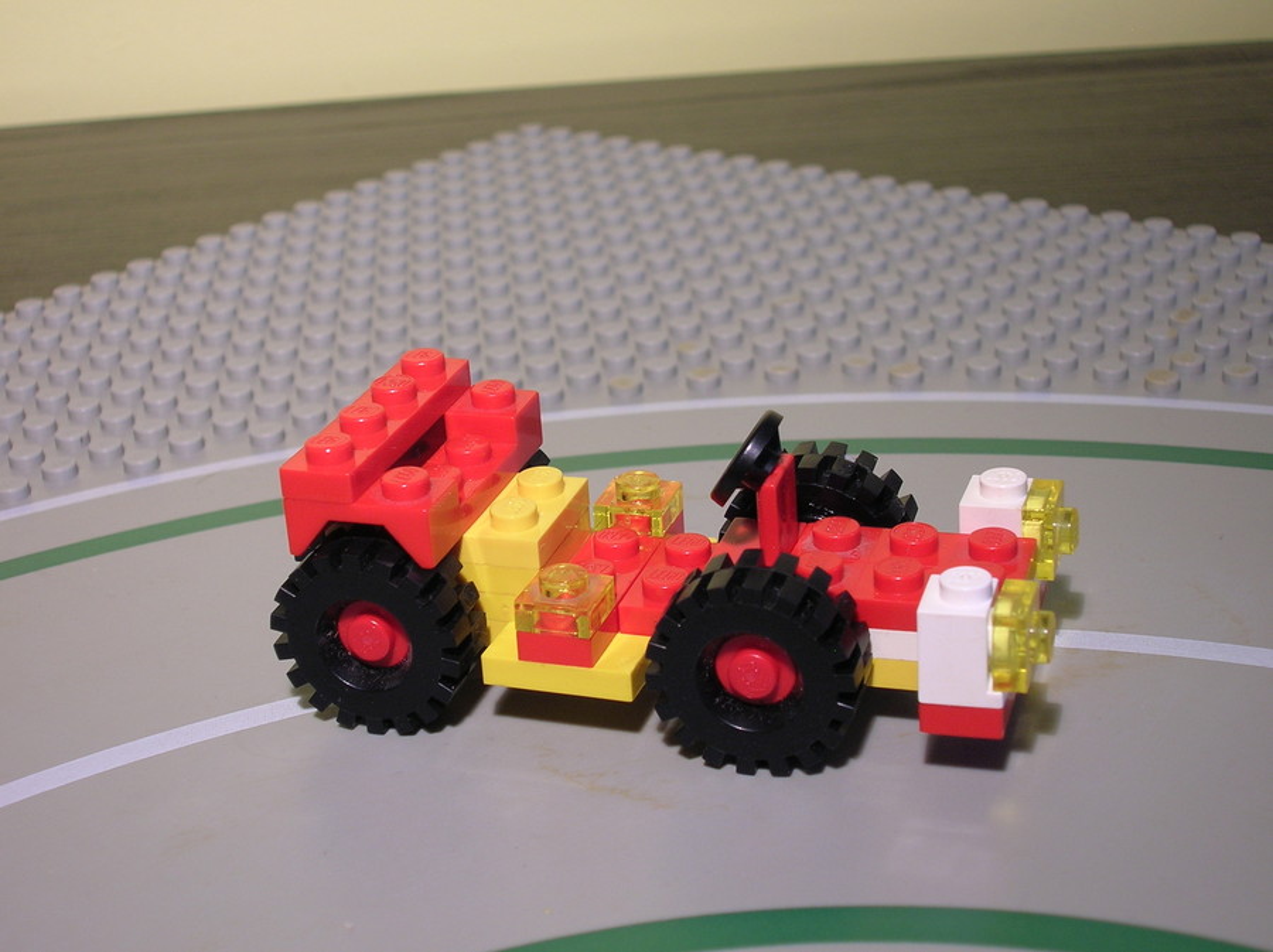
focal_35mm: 54
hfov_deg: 35.6
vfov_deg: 27.0
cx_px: 636
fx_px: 1984
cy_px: 476
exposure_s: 1/10.3
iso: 50
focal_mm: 9
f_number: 3.4
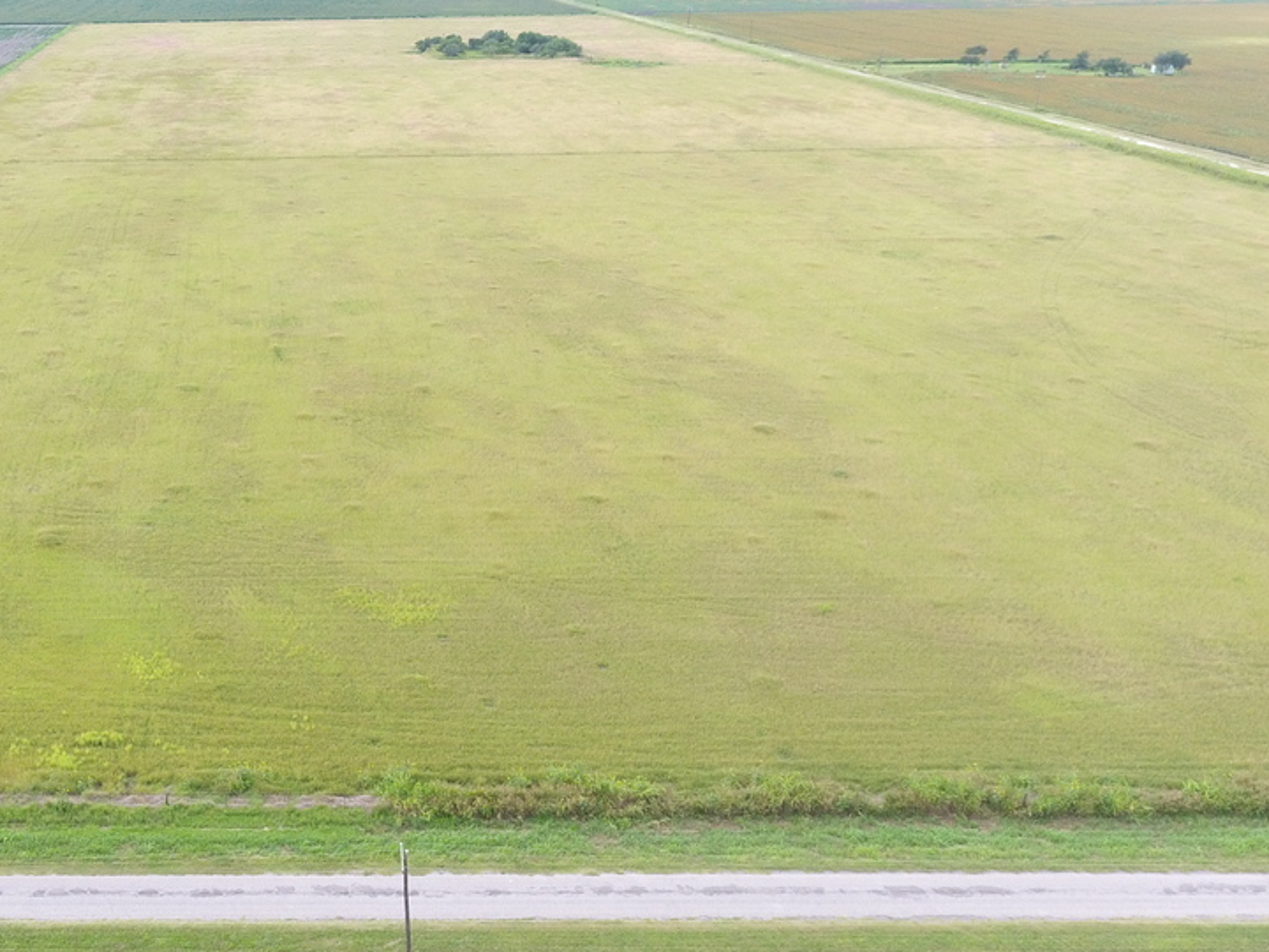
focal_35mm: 40
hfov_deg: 44.1
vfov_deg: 35.9
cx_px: 219
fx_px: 1466
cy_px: 509
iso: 100
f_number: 2.8
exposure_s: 1/208
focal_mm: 3.61
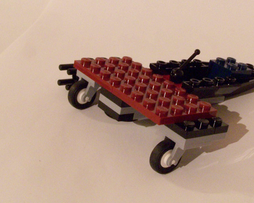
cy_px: 65
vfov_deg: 20.4
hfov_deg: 25.3
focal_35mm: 75
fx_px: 564
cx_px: 169
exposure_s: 1/2
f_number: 8
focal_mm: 8.5
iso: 400
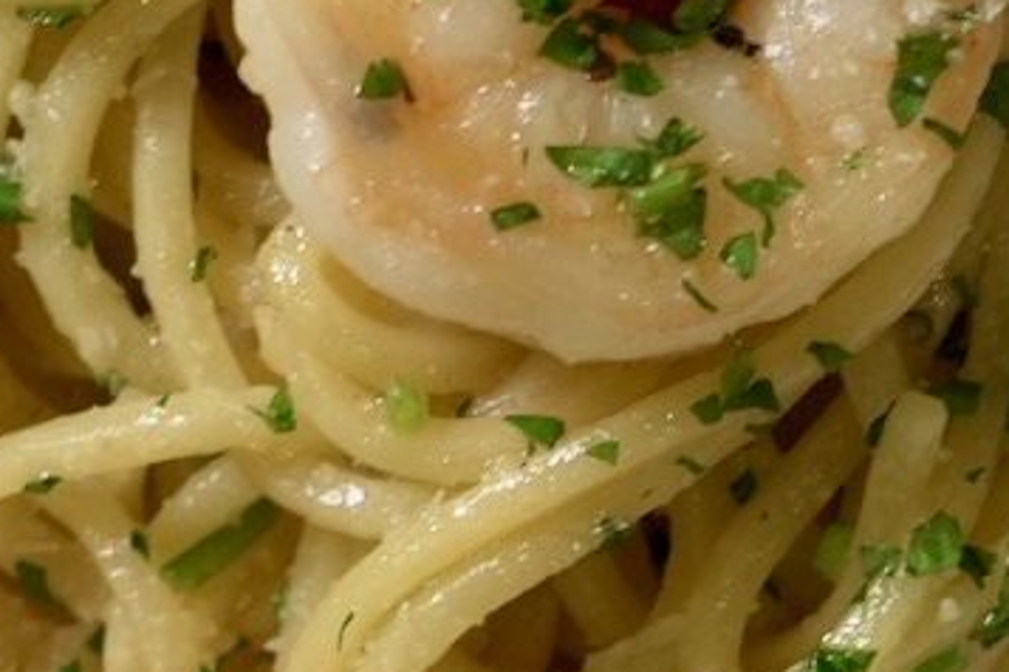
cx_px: 794
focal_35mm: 314
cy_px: 562
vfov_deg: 4.4
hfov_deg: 6.6
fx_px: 8800
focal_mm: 56
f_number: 5
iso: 1250
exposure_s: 1/80
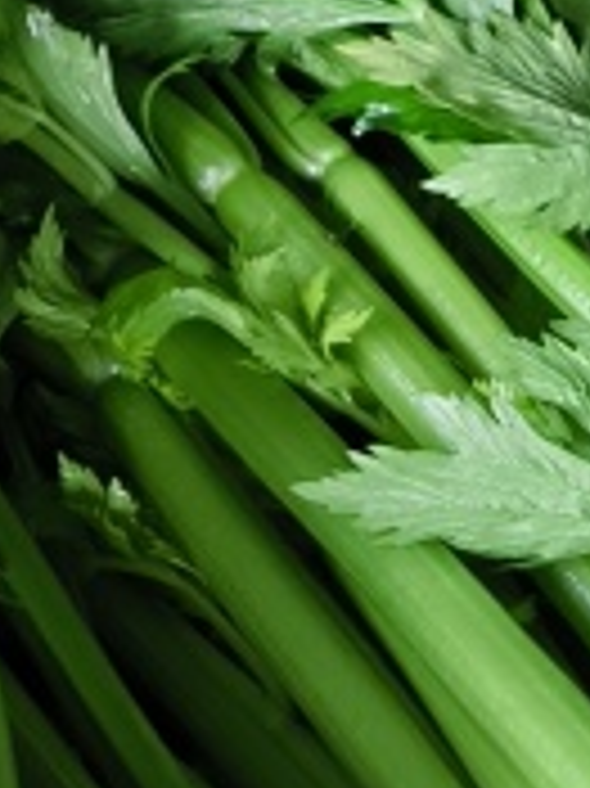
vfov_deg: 13.8
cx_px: 694
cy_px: 898
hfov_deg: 10.4
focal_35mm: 140
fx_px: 3185
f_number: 1.6
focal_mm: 5.84
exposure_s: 1/25
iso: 1000
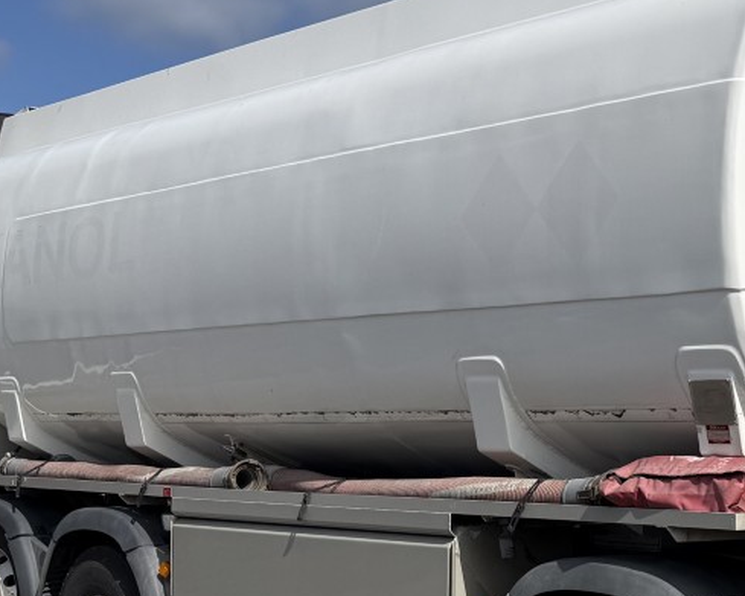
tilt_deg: +2.3
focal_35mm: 69
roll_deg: -0.9
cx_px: 906
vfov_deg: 22.1
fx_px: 1521
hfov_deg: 24.7
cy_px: 392
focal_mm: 6.76
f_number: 1.78
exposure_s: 1/9091
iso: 80
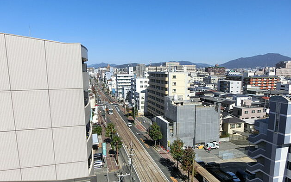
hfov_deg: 68.4
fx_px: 214
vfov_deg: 45.8
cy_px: 108
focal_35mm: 27
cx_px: 148
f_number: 8
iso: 80
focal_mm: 4.4
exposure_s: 1/320
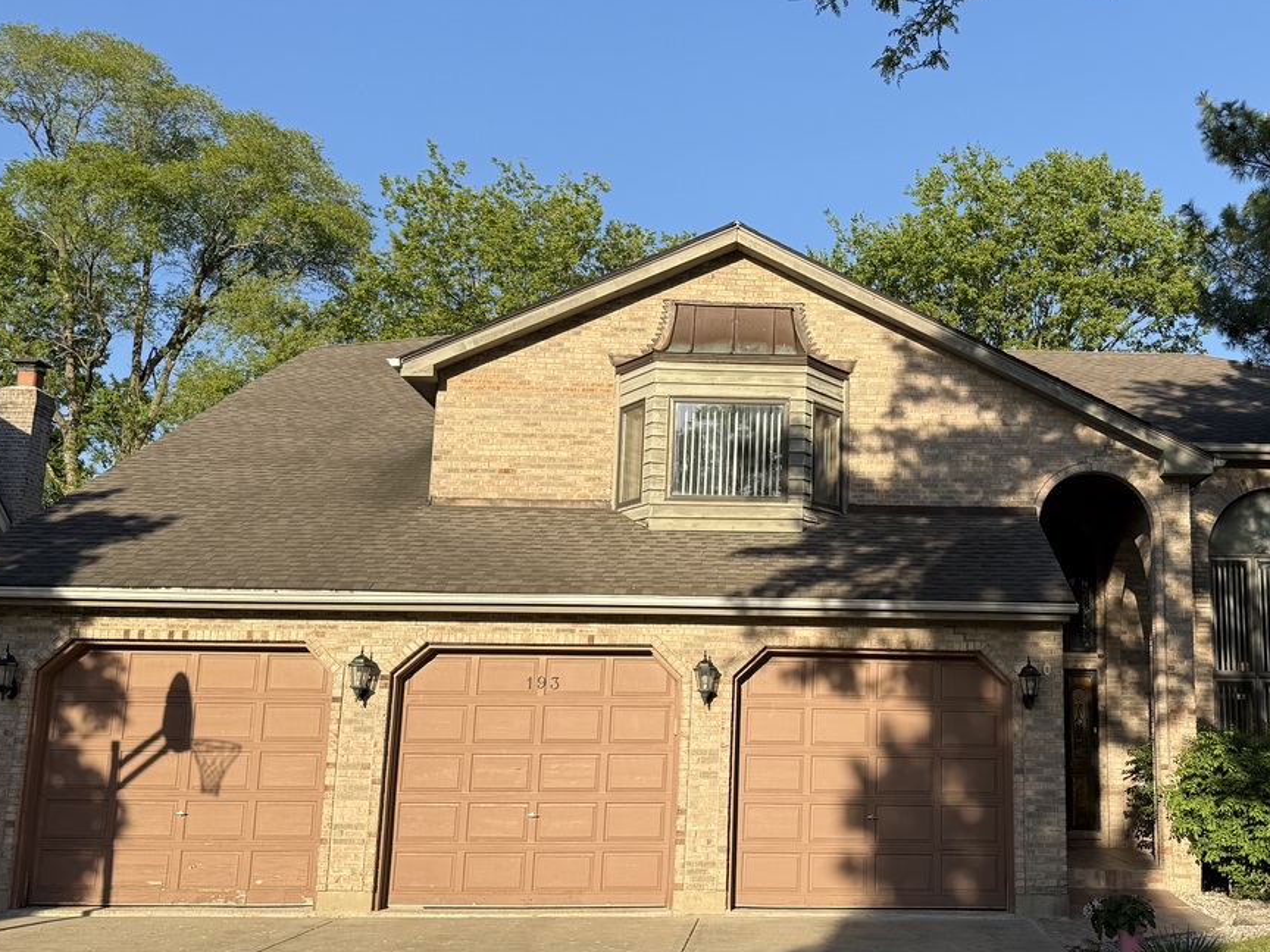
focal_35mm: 40
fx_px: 1468
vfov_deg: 36.0
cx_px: 873
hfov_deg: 45.9
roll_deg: -0.2
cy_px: 477
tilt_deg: +11.8
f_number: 1.78
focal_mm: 6.76
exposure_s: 1/2801
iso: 80
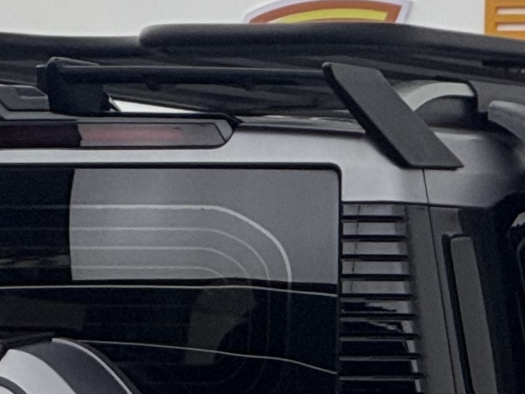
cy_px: 395
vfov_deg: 2.3
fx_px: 9964
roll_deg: -1.0
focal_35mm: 657
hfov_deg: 3.0
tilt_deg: +1.7
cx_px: 474
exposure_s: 1/100
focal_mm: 15.66
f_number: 2.8
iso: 50
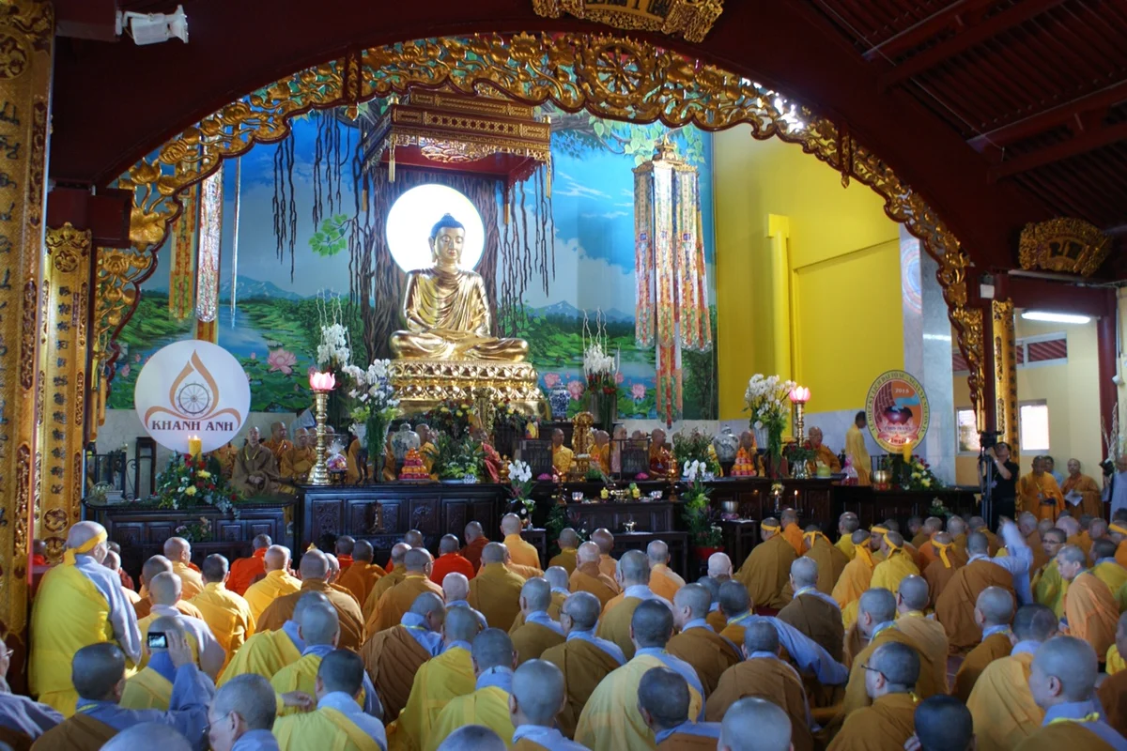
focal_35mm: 30
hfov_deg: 61.9
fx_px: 939
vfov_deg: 43.6
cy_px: 376
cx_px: 564
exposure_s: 1/20
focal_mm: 20
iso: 400
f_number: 4
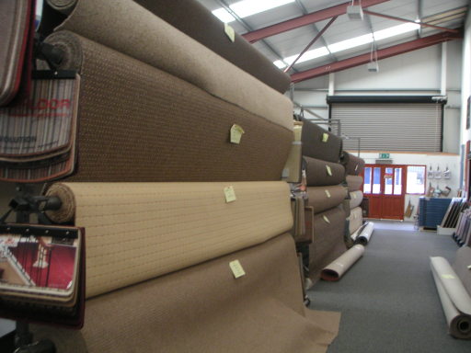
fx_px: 517
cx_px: 236
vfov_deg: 37.7
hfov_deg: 49.0
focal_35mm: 38
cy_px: 176
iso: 100
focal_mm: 6
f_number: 2.8
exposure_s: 1/45
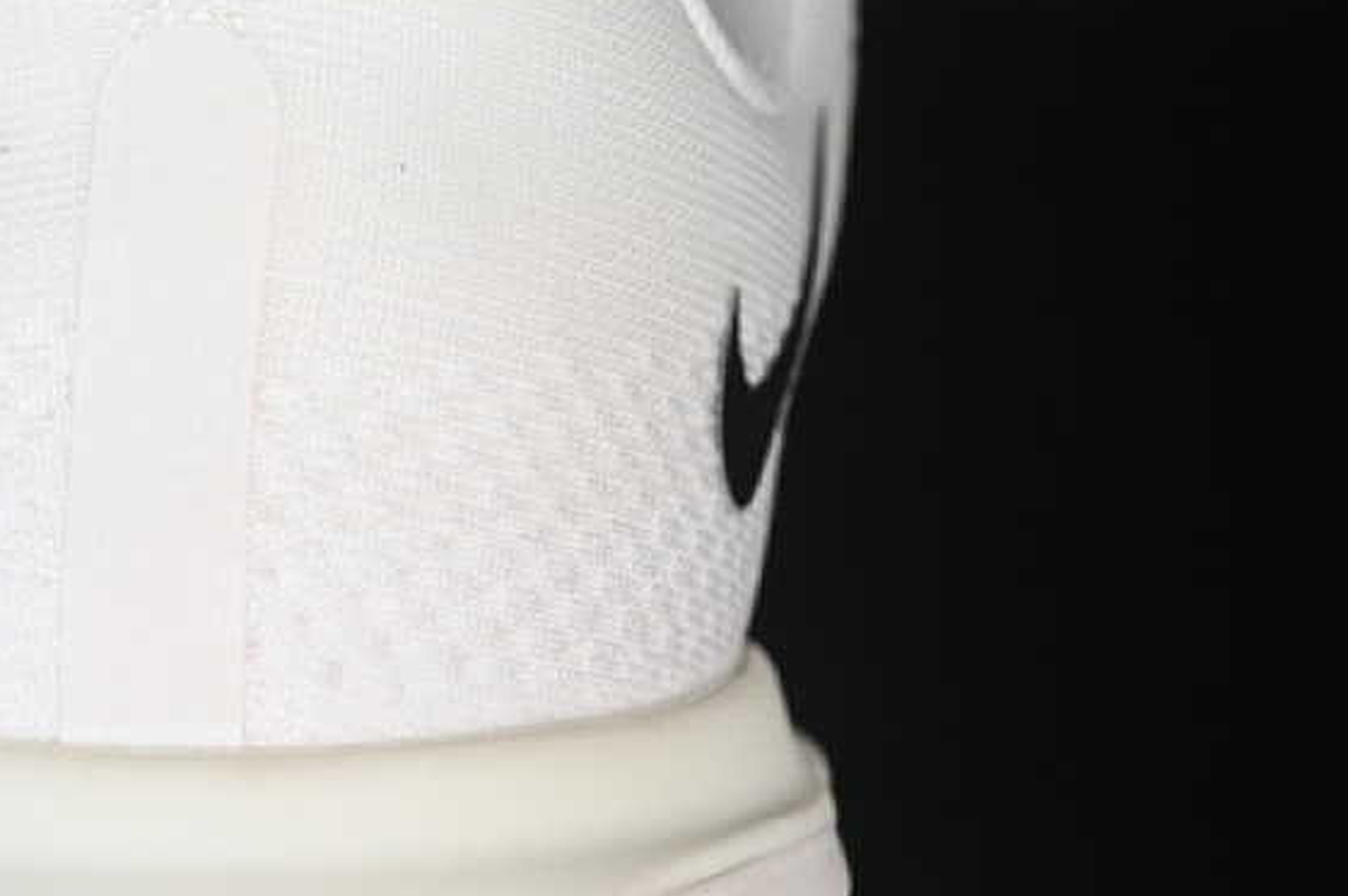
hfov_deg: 14.0
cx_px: 121
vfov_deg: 9.5
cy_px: 453
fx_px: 5426
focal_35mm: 145
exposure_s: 1/100
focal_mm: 50
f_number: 7.1
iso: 160
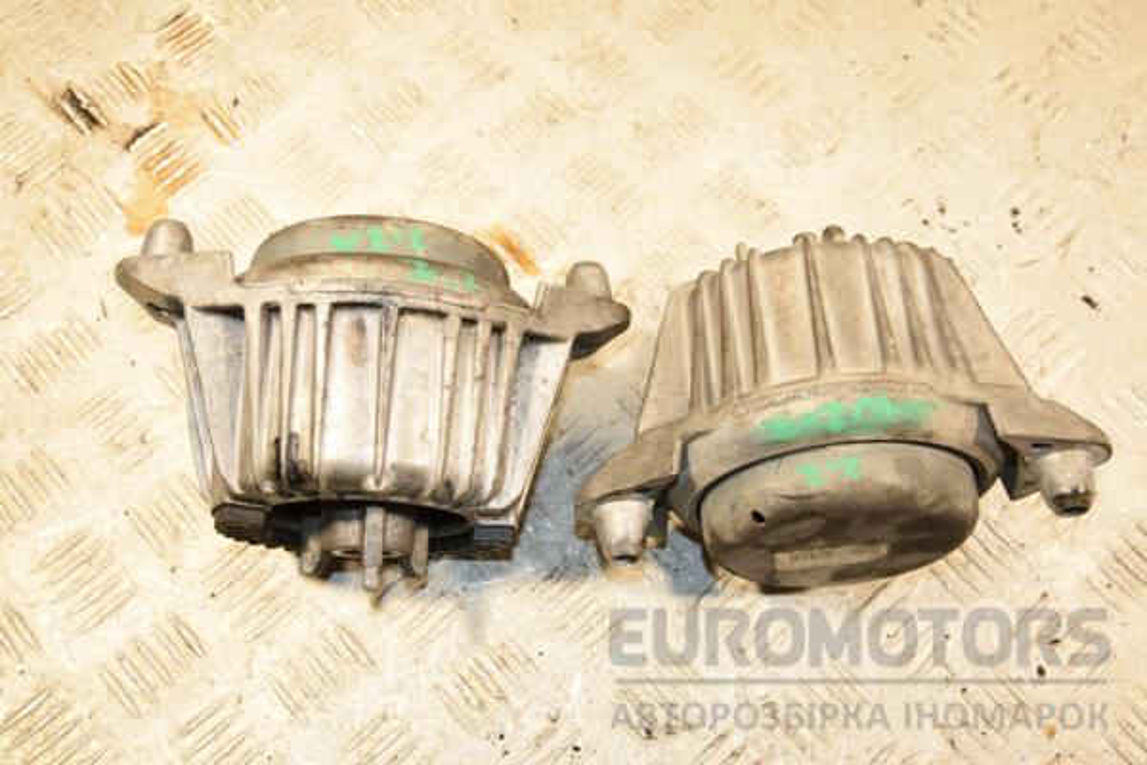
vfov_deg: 31.9
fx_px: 1338
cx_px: 574
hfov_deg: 46.4
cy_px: 382
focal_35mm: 42
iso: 800
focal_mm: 28
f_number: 5
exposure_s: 1/200
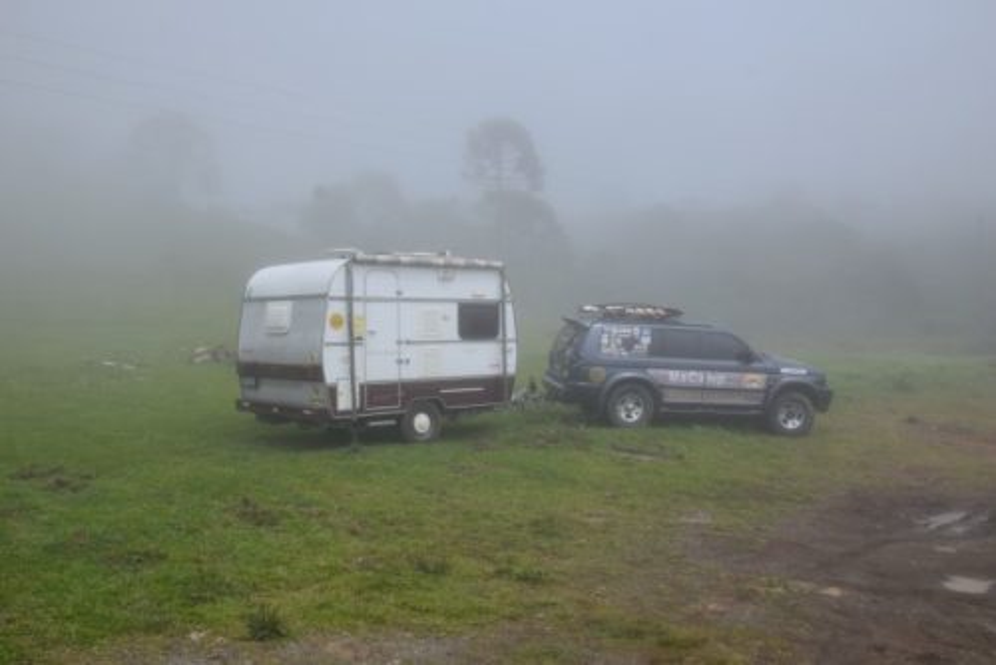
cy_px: 332
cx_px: 498
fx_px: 913
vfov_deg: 40.0
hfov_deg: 57.2
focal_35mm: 33
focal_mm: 22
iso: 200
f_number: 10
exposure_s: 1/400
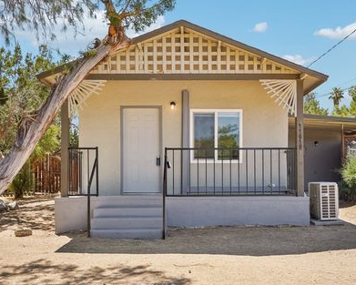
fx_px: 443
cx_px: 202
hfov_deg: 43.7
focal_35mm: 42
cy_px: 142
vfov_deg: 35.7
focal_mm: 35
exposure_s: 1/100
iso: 100
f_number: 8
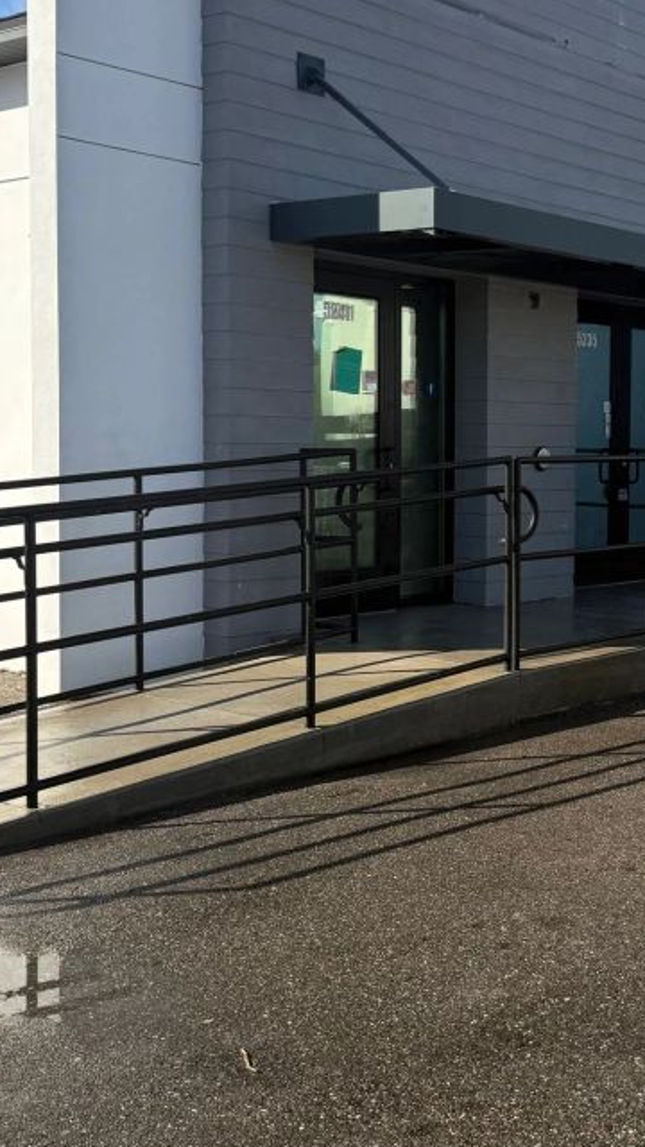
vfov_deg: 42.1
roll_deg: -1.2
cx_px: 555
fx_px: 1490
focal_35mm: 49
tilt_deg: -3.8
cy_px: 527
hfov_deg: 23.9
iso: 100
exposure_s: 1/4167
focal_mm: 6.76
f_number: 1.78
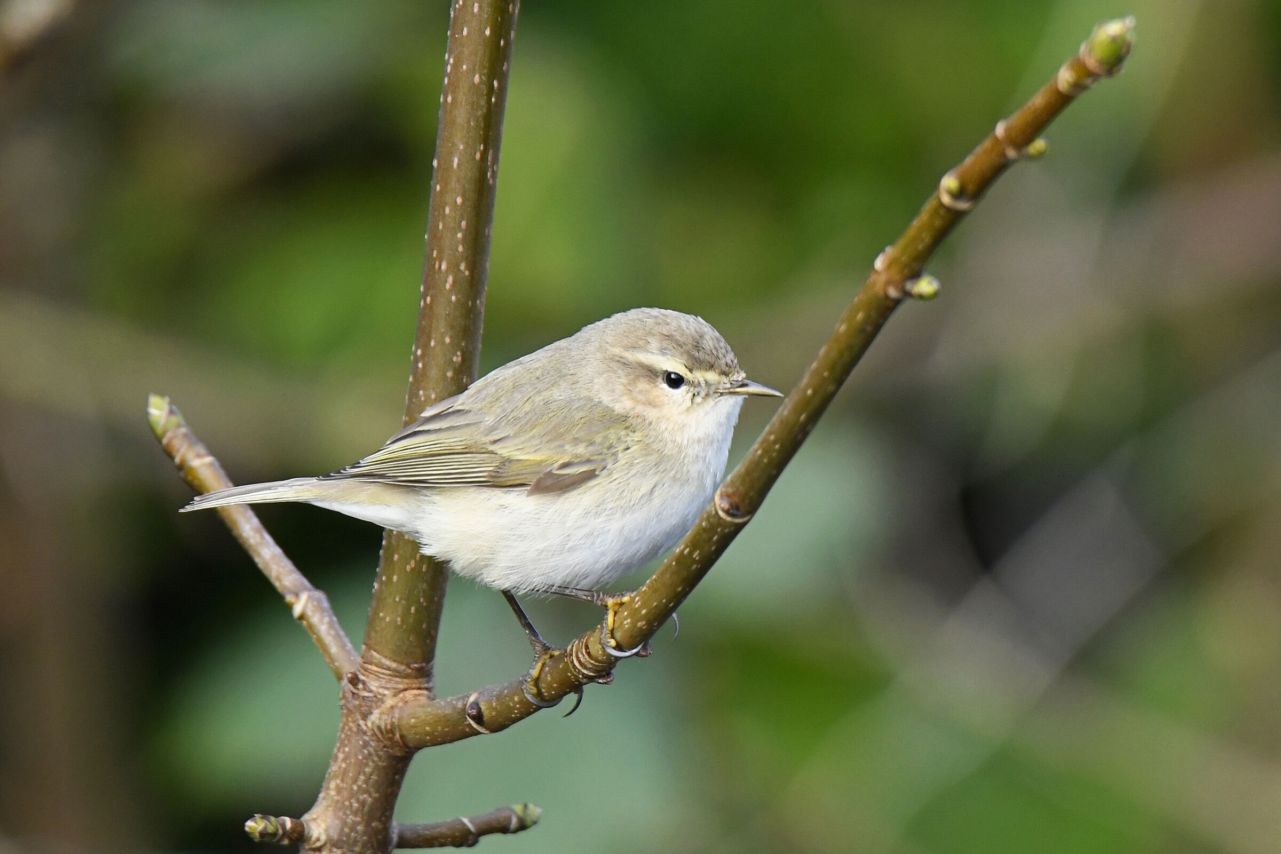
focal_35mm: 600
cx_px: 640
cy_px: 427
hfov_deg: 3.4
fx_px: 21348
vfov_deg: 2.3
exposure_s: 1/200
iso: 1000
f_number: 8
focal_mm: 600
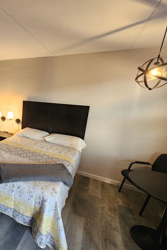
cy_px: 128
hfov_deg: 54.4
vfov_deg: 86.9
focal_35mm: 19
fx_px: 132
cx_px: 11
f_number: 2.2
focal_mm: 2.2
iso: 320
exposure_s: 1/60
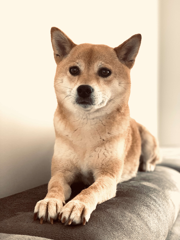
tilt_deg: +1.3
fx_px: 361
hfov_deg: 28.0
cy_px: 120
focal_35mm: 52
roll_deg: -0.7
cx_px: 90
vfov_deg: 36.8
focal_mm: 6
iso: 125
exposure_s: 1/60
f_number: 2.4
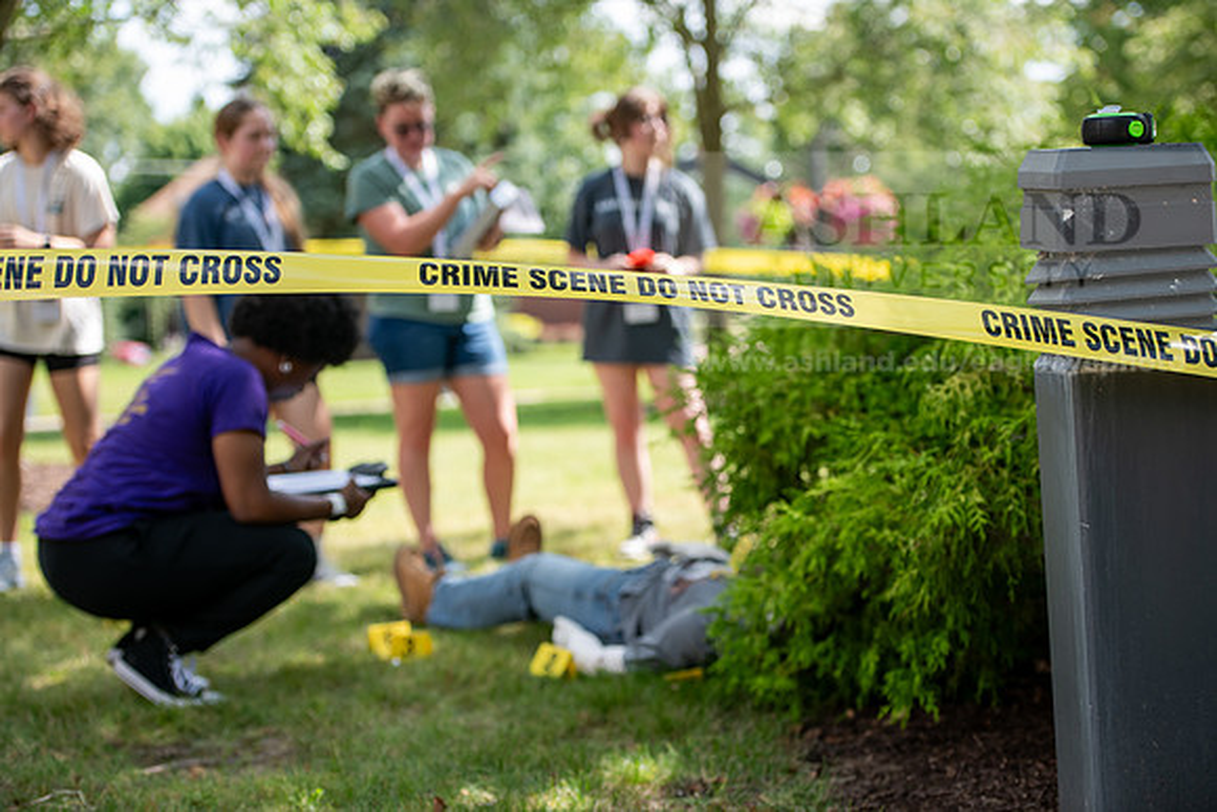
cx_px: 608
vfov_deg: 17.5
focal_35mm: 78
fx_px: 2637
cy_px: 406
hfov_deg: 26.0
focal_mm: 78
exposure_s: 1/500
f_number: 3.2
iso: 160
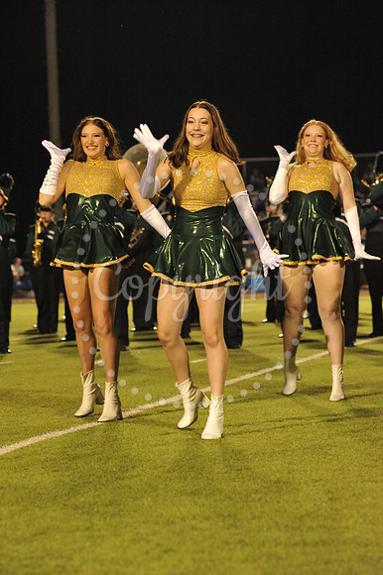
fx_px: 1997
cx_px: 192
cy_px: 288
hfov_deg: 11.0
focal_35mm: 125
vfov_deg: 16.4
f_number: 5.6
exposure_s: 1/200
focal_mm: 125
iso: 5000
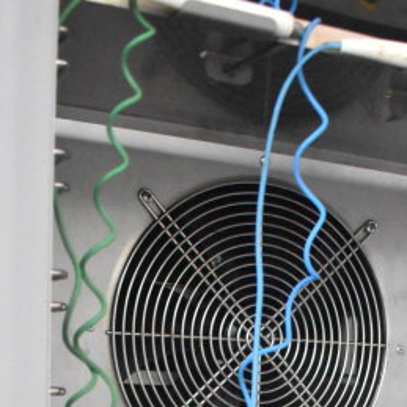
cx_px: 409
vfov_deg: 19.0
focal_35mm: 81
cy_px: 592
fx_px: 1077
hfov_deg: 20.7
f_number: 3.5
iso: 9000
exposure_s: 1/30
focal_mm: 18
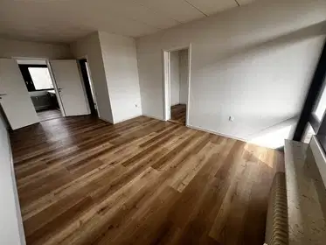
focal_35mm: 13
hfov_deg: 106.2
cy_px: 122
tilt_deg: -19.8
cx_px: 163
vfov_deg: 89.9
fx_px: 122
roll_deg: +1.7
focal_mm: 1.57
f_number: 1.8
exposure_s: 1/99
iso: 32
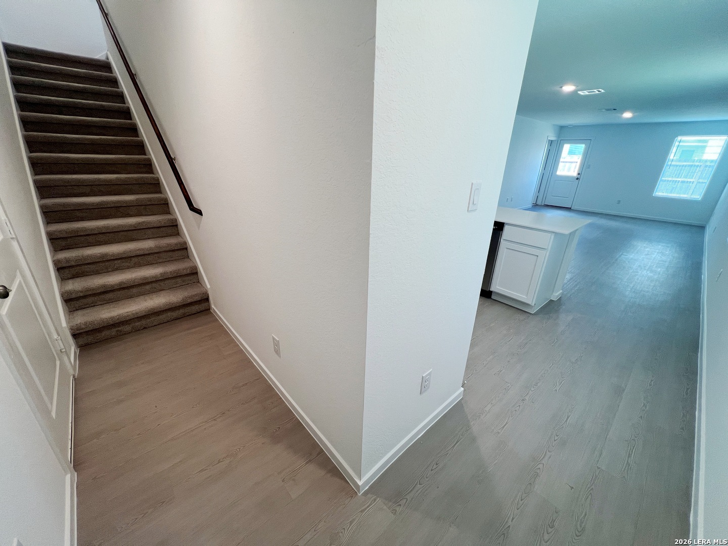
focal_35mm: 13
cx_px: 364
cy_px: 273
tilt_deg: -23.0
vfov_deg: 89.9
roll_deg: -2.2
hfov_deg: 106.2
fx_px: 273
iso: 100
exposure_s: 1/120
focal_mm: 1.57
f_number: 1.8
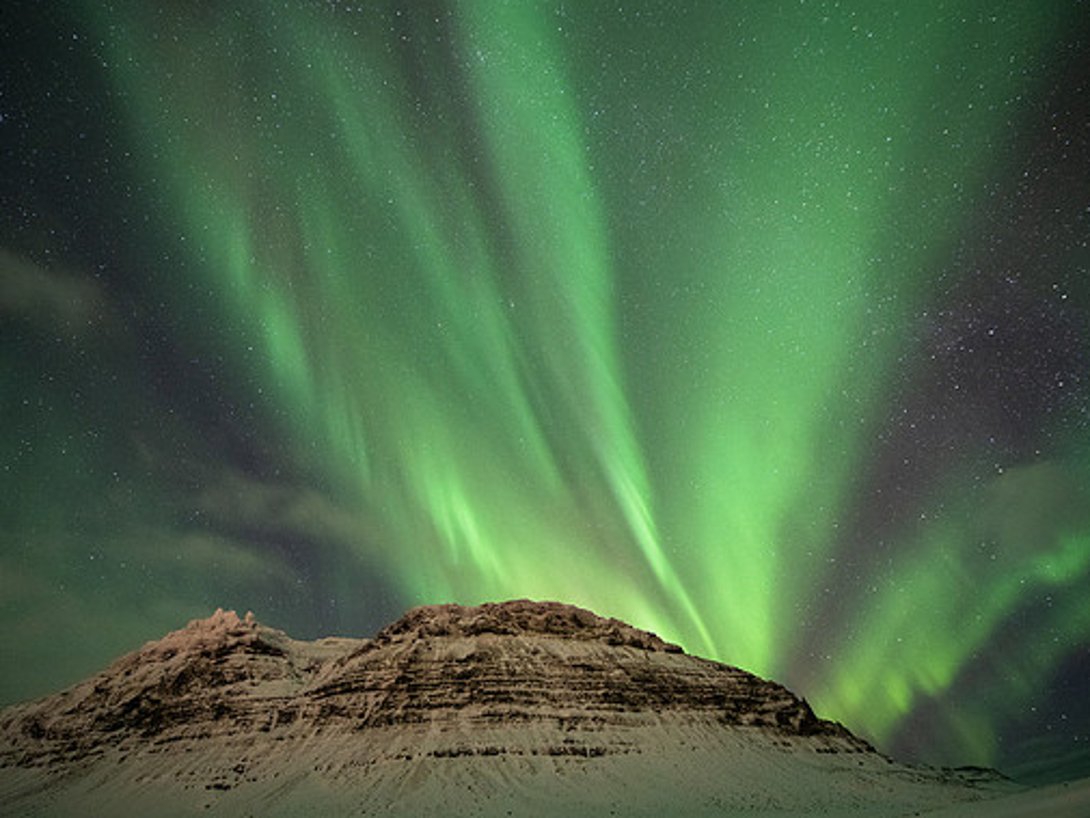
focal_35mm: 18
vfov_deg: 71.6
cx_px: 557
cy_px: 407
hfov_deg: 87.7
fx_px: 567
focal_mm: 15
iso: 2500
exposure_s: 8
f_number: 2.8
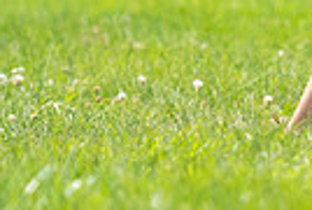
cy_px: -134
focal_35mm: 1776
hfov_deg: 1.2
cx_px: 554
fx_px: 15426
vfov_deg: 0.8
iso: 2500
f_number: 6.3
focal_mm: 411
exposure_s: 1/4000
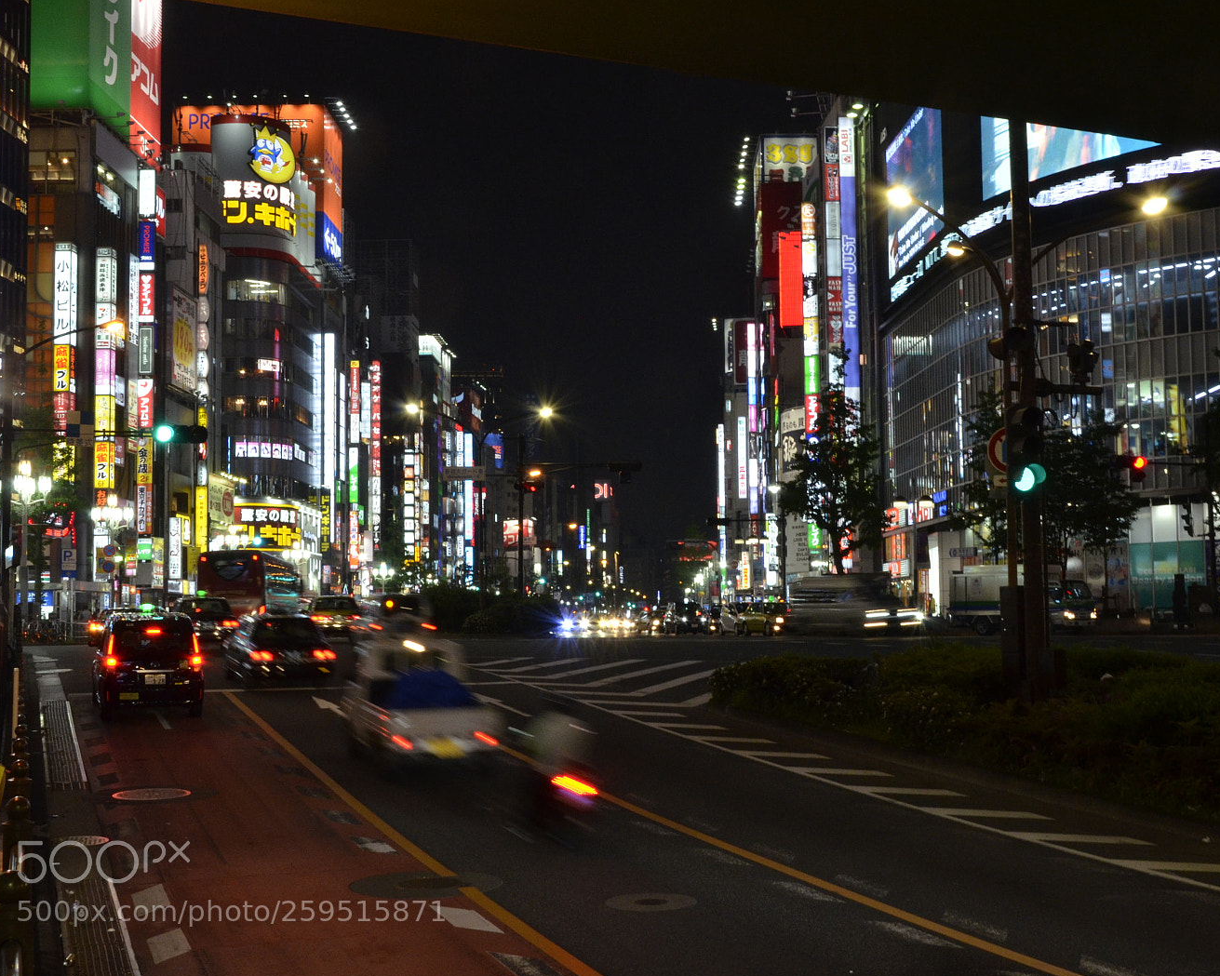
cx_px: 704
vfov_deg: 31.5
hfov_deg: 38.7
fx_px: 1733
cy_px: 492
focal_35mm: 48
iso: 1000
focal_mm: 28
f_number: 20
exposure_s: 1/8
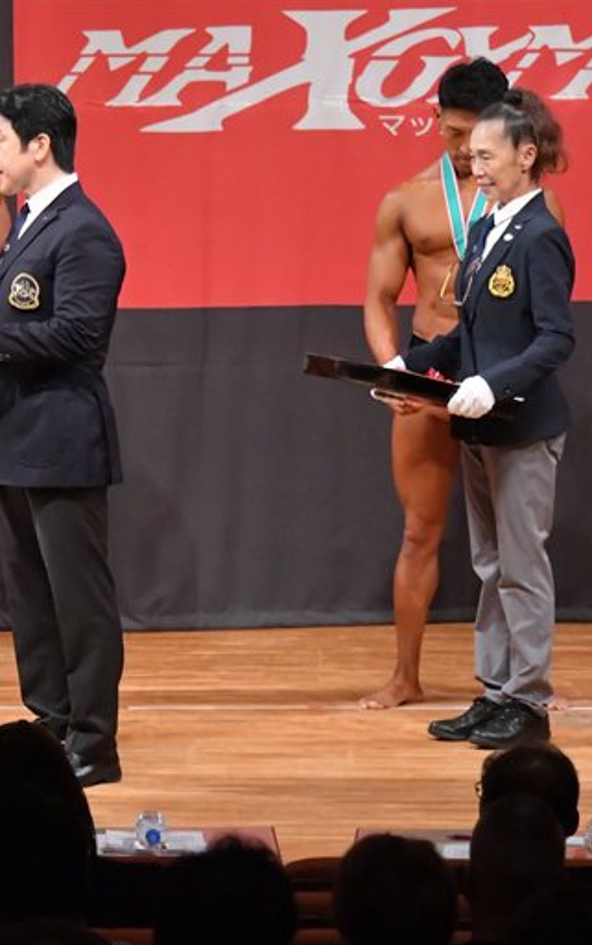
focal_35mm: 334
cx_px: 6
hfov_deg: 3.9
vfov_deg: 6.3
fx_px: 8615
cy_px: 473
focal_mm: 145
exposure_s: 1/400
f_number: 5.6
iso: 9000
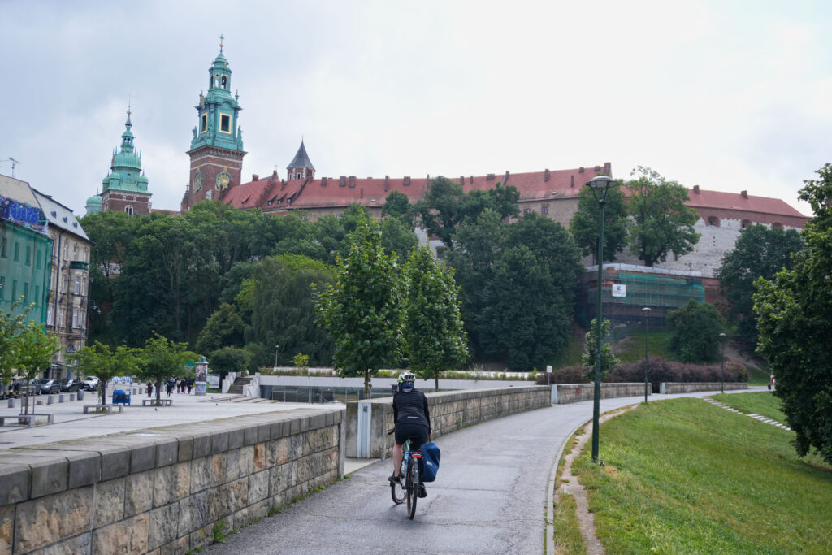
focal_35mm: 39
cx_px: 416
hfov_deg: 49.5
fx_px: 901
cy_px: 278
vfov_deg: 34.2
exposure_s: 1/400
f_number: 5
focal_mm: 26
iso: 100
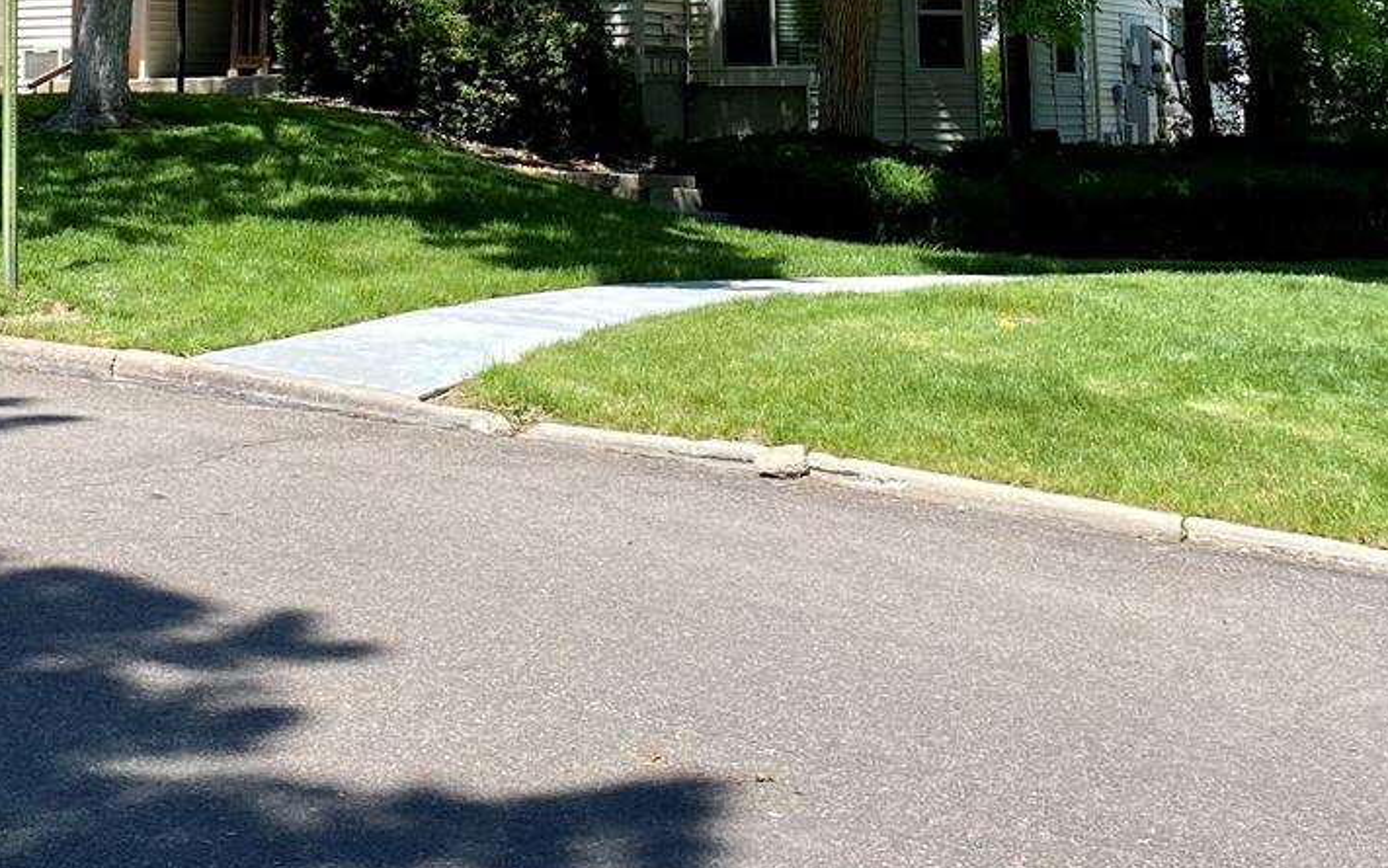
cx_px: 556
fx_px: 2346
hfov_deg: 32.9
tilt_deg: +8.2
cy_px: -254
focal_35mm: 62
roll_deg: +0.9
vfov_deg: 19.4
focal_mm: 4.25
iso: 32
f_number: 1.8
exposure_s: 1/1412
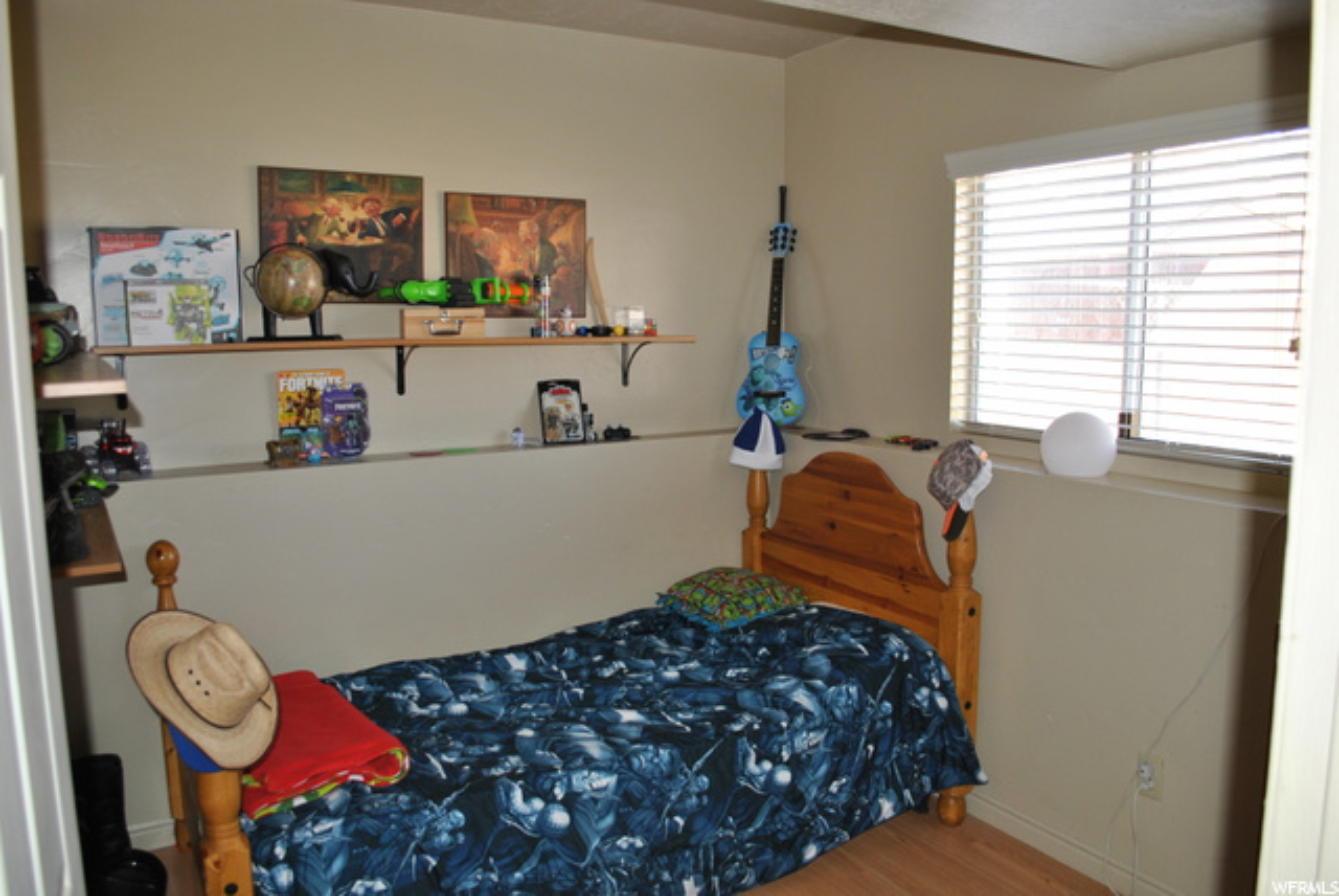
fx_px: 1005
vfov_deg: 48.0
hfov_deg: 67.3
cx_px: 670
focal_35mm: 27
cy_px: 448
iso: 200
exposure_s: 1/60
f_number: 3.5
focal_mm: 18
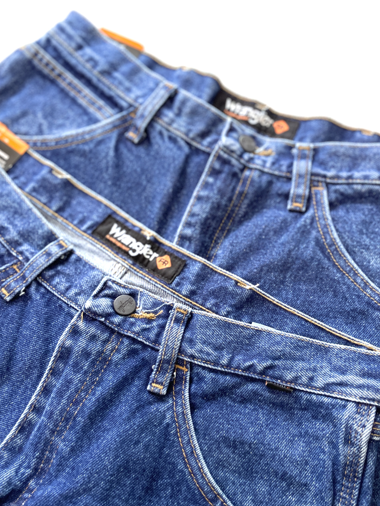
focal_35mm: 32
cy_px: 261
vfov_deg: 56.8
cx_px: 209
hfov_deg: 44.1
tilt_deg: -69.8
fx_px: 468
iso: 50
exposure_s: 1/100
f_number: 1.6
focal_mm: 4.2
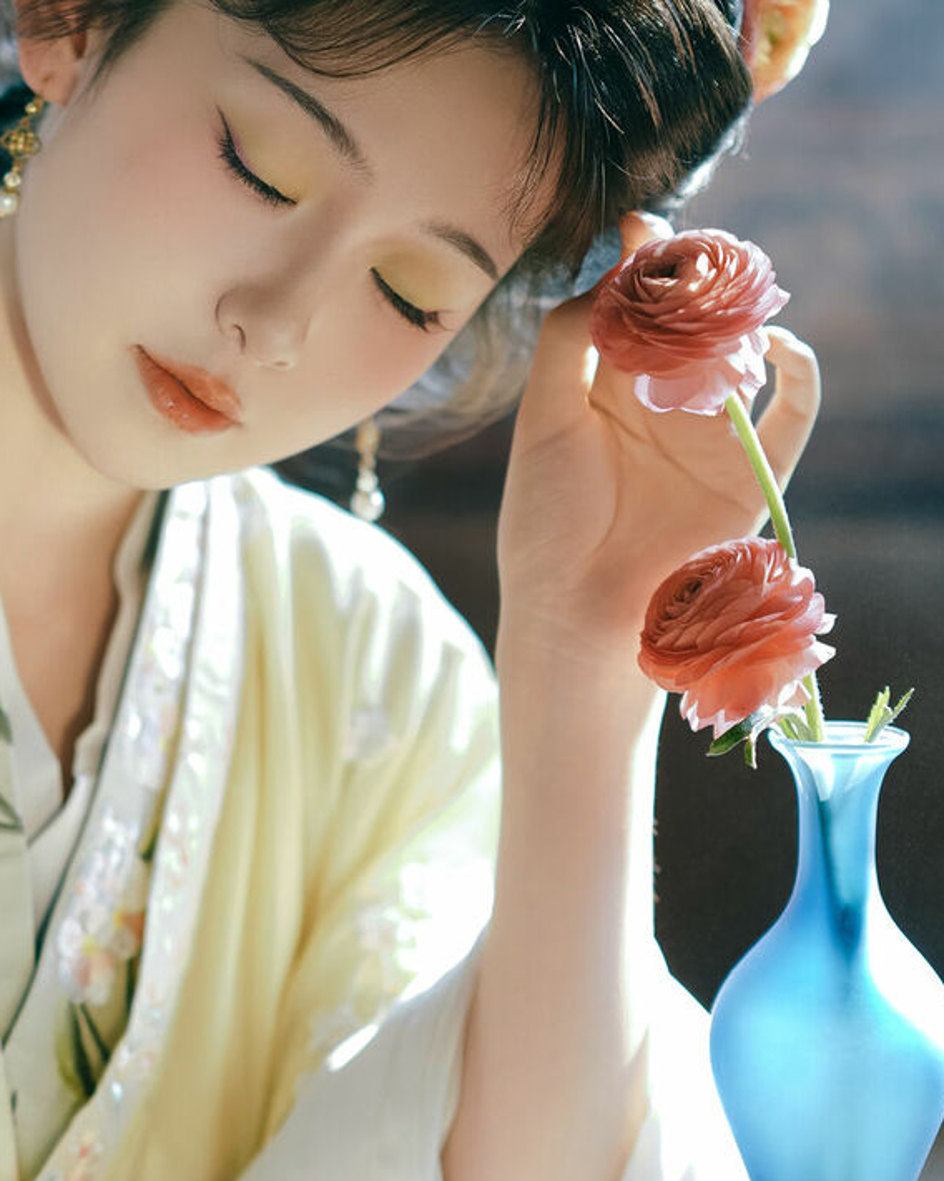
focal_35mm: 177
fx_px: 6181
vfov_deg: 10.9
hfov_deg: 8.7
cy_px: 563
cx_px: 95
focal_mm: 85
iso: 80
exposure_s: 1/100
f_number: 1.6
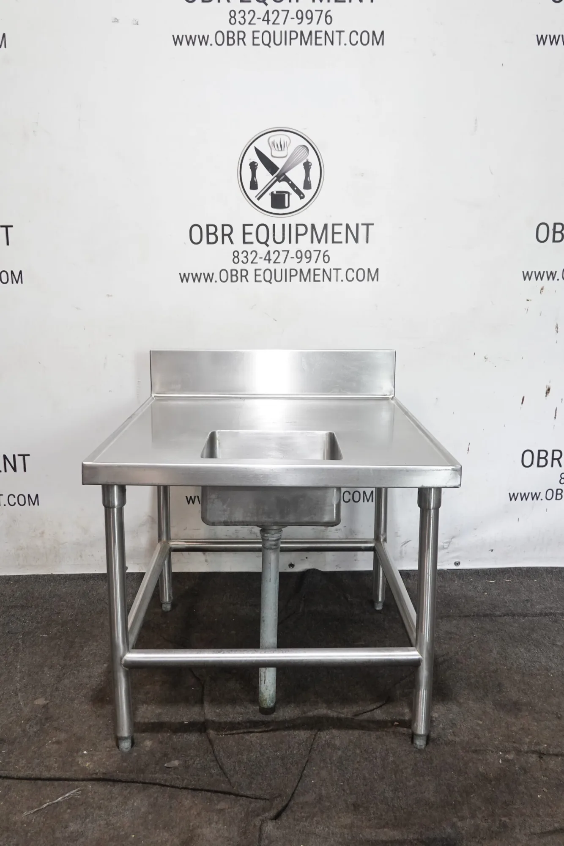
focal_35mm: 33
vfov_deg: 57.2
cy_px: 423
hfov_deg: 40.0
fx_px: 775
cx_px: 282
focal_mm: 12.25
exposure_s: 1/40
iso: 800
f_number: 3.5
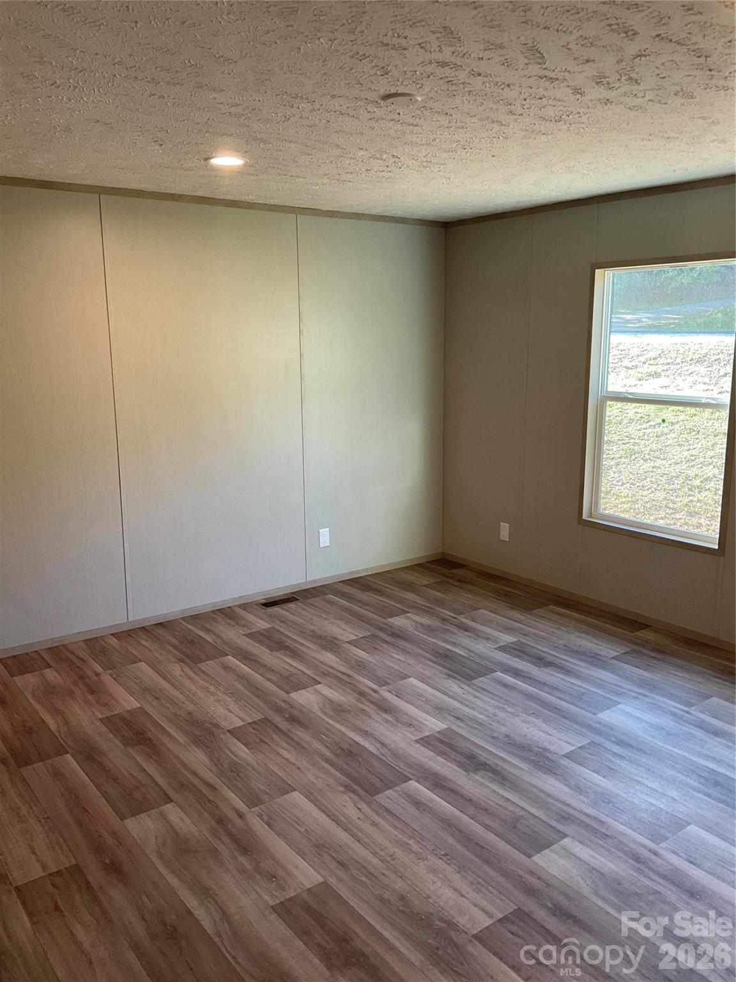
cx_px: 368
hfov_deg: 48.2
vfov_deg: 61.7
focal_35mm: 29
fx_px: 822
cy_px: 491
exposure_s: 1/60
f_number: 1.8
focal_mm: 3
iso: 50
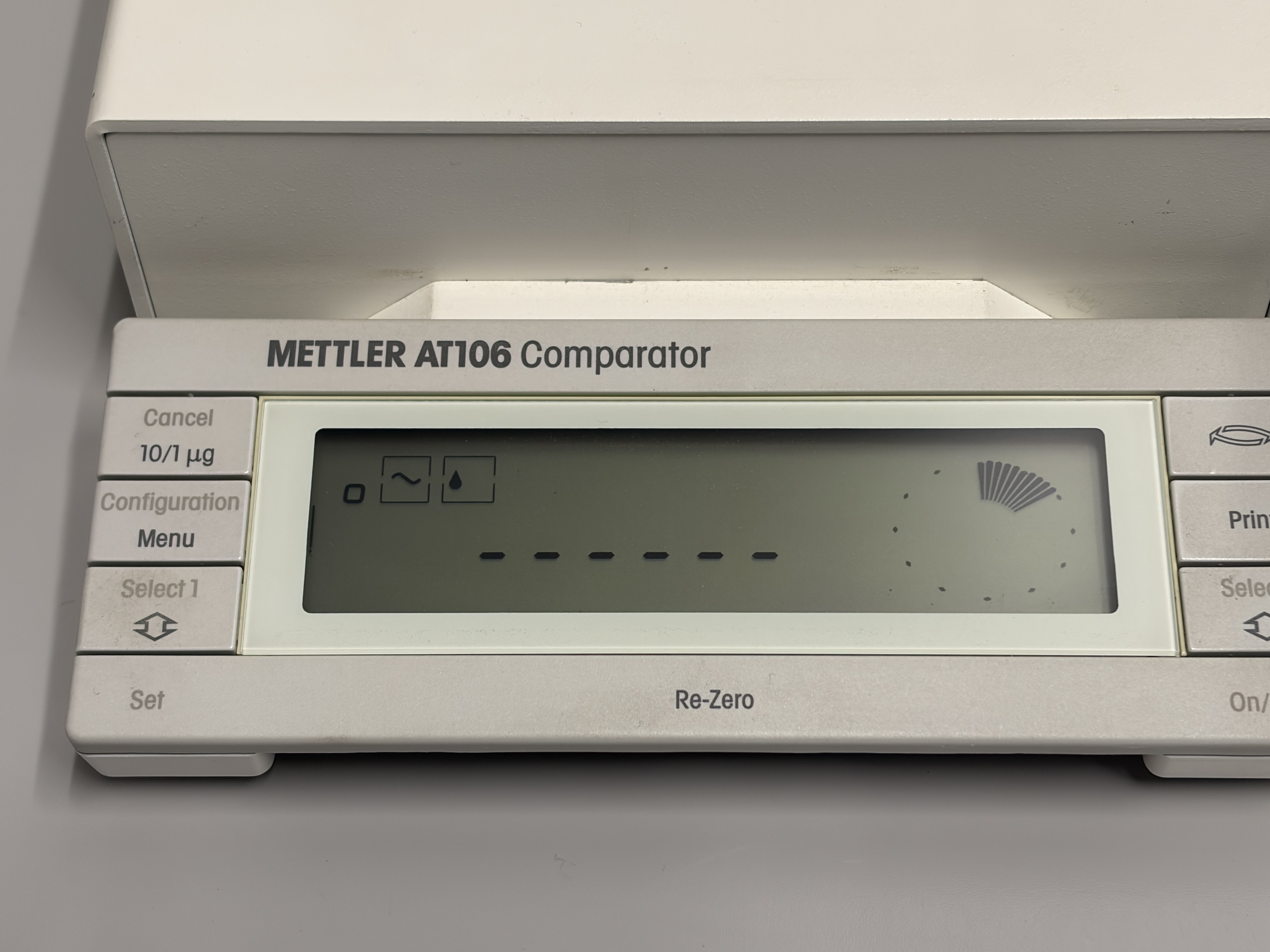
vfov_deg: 21.6
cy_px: 397
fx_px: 2495
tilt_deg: -53.4
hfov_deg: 28.6
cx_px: 678
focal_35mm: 68
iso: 50
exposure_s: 1/50
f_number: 1.6
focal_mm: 5.96
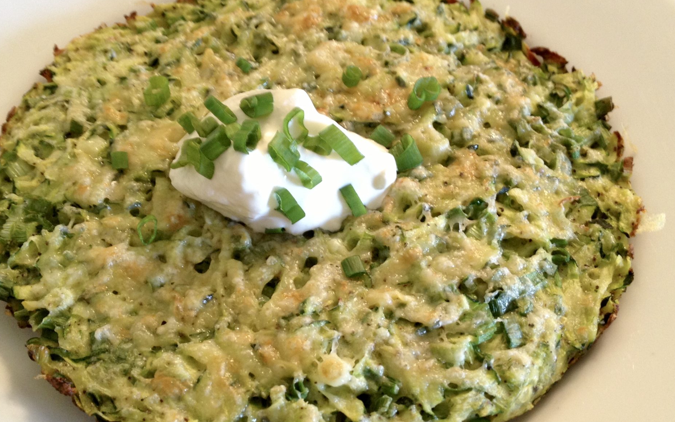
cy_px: 235
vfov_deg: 25.3
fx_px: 938
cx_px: 332
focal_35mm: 51
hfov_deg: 39.6
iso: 100
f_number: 2.4
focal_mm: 4.28
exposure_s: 1/20
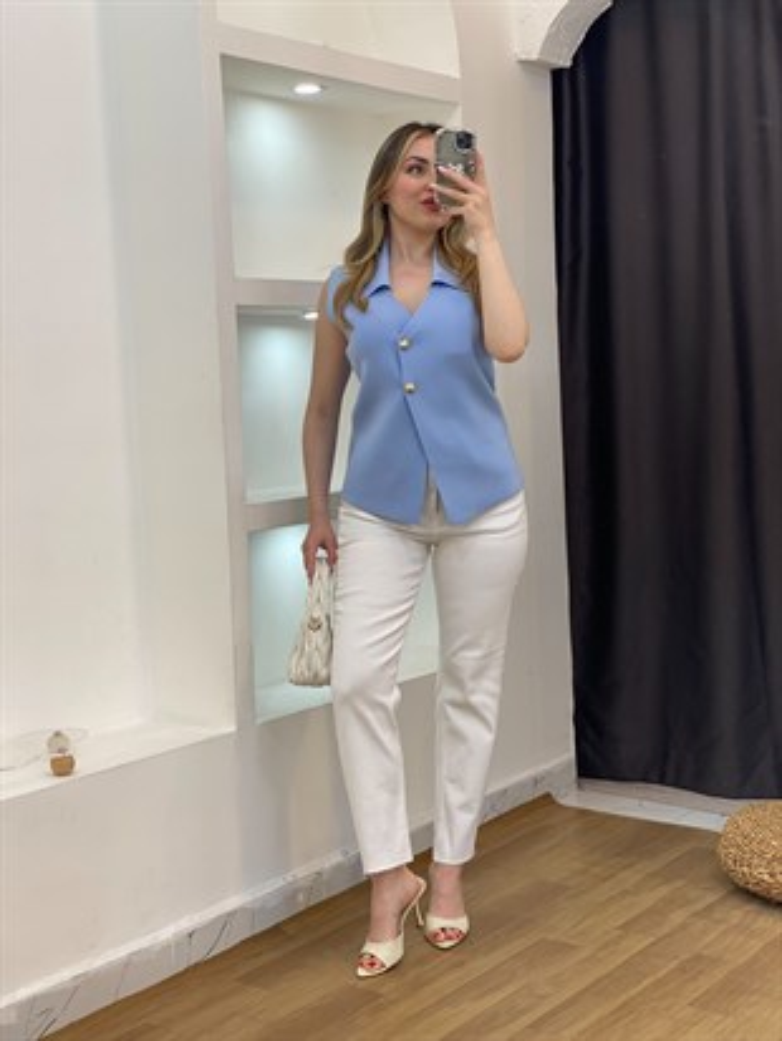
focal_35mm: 52
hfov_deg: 28.0
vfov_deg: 36.8
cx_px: 391
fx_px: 1565
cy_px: 520
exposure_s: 1/100
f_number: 2
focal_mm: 6
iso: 64
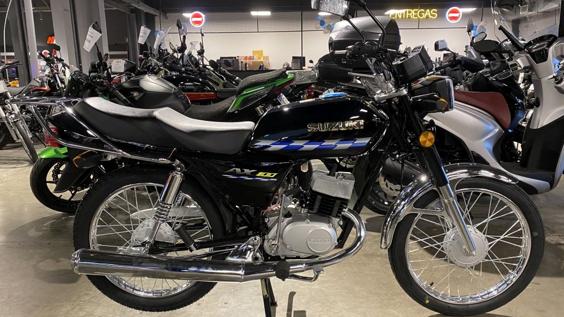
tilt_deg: -13.5
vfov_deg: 40.1
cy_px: 172
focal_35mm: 29
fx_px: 434
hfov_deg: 66.1
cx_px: 286
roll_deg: +1.0
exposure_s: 1/50
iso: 320
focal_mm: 4.25
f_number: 1.8
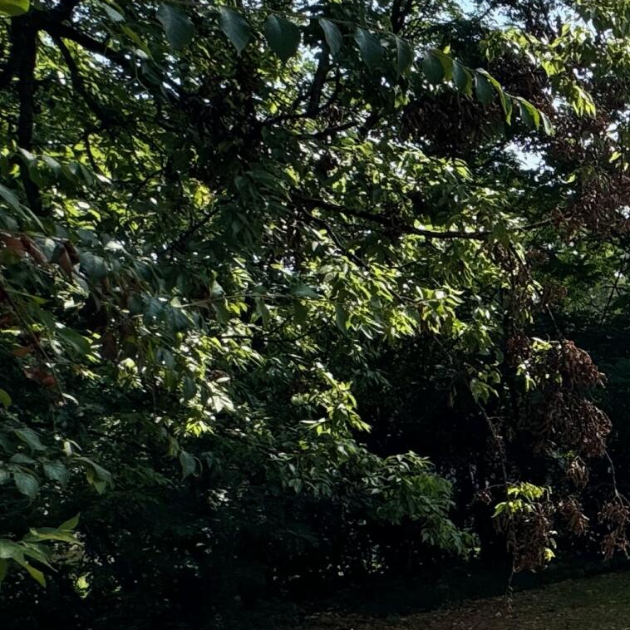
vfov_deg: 34.3
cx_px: 1047
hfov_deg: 23.6
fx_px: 1009
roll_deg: -1.2
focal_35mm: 49
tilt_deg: -3.6
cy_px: 436
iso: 50
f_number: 2.2
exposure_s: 1/641
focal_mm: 2.22
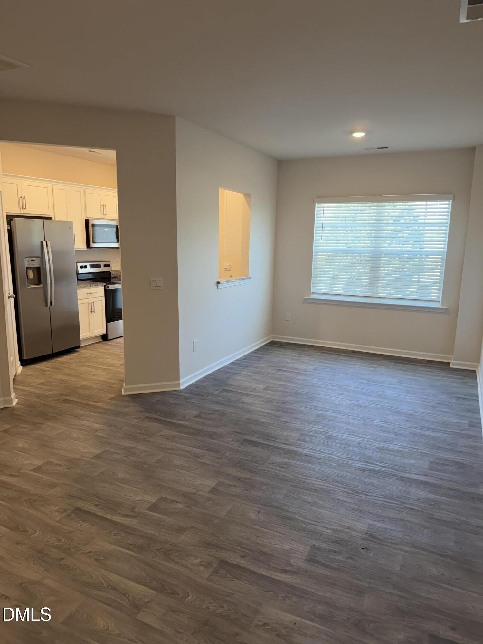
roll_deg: -1.1
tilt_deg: -10.7
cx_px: 242
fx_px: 446
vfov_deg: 71.6
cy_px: 322
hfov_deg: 56.8
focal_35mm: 24
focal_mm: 6.76
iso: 200
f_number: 1.78
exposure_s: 1/120
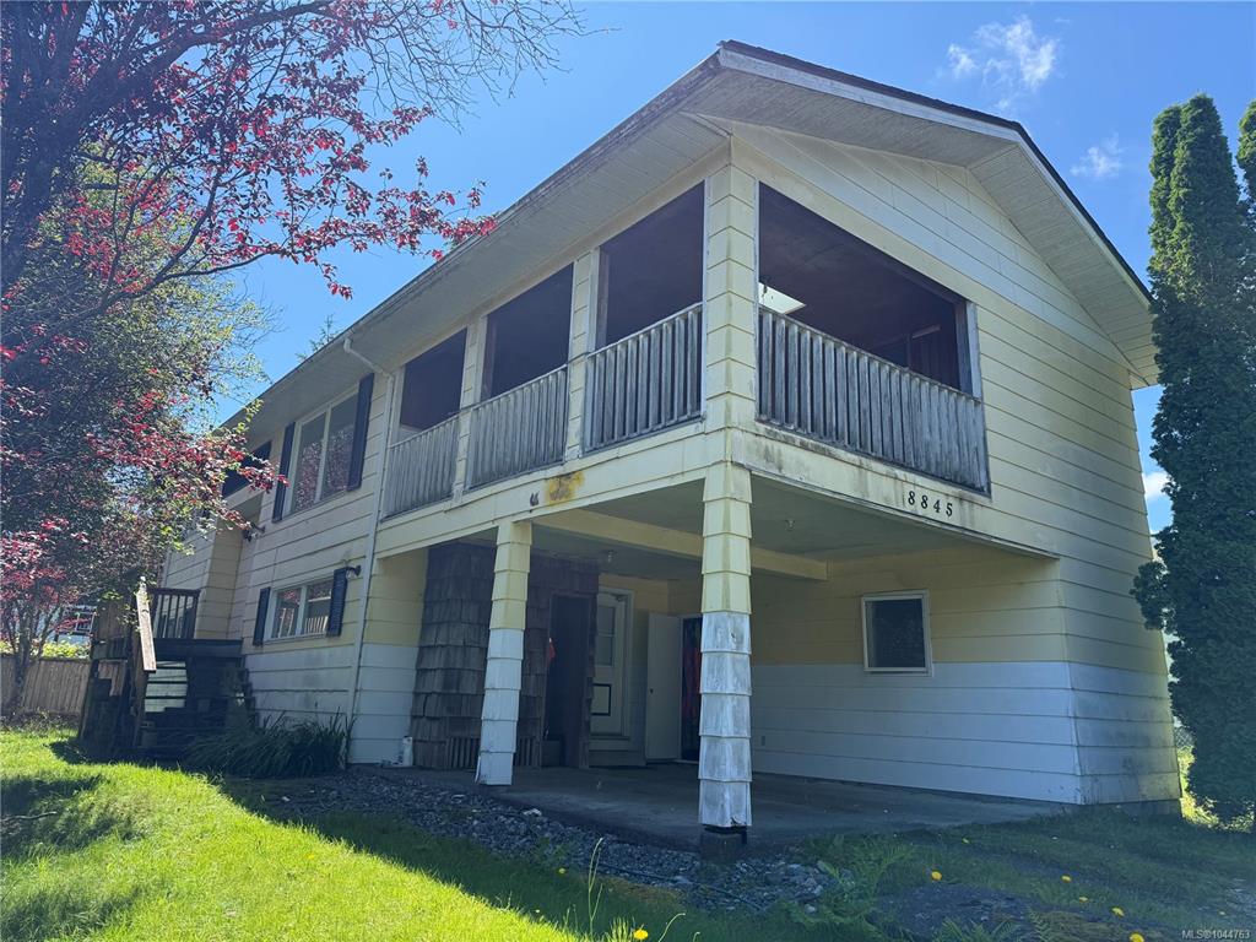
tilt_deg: +16.8
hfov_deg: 71.6
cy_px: 471
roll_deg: -2.5
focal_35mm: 24
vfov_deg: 56.8
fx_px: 871
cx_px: 628
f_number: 1.78
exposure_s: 1/2000
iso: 100
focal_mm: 6.76
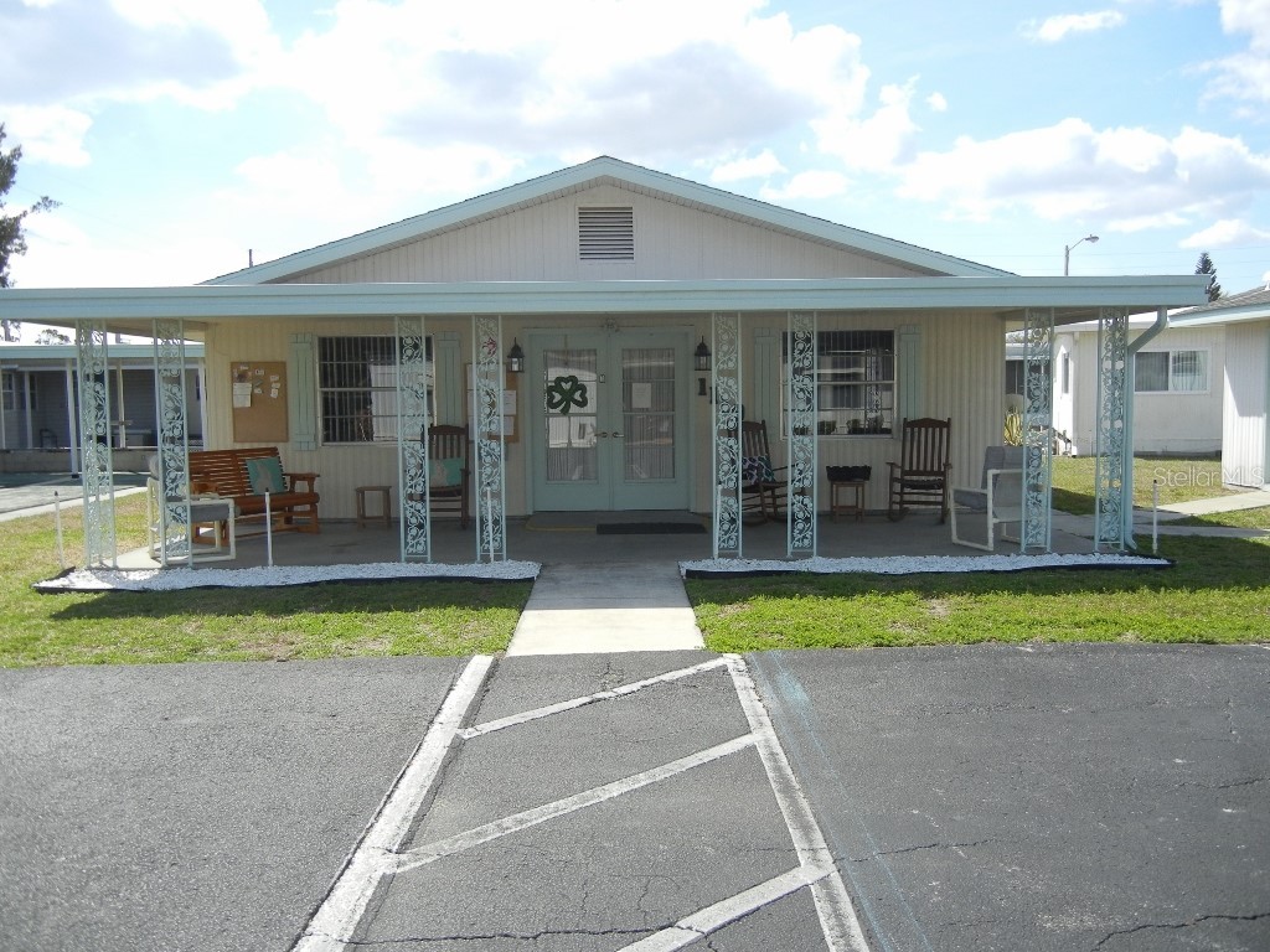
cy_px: 476
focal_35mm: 30
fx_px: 1101
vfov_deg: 46.8
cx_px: 635
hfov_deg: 60.0
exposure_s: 1/334
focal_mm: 5.4
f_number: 7
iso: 160
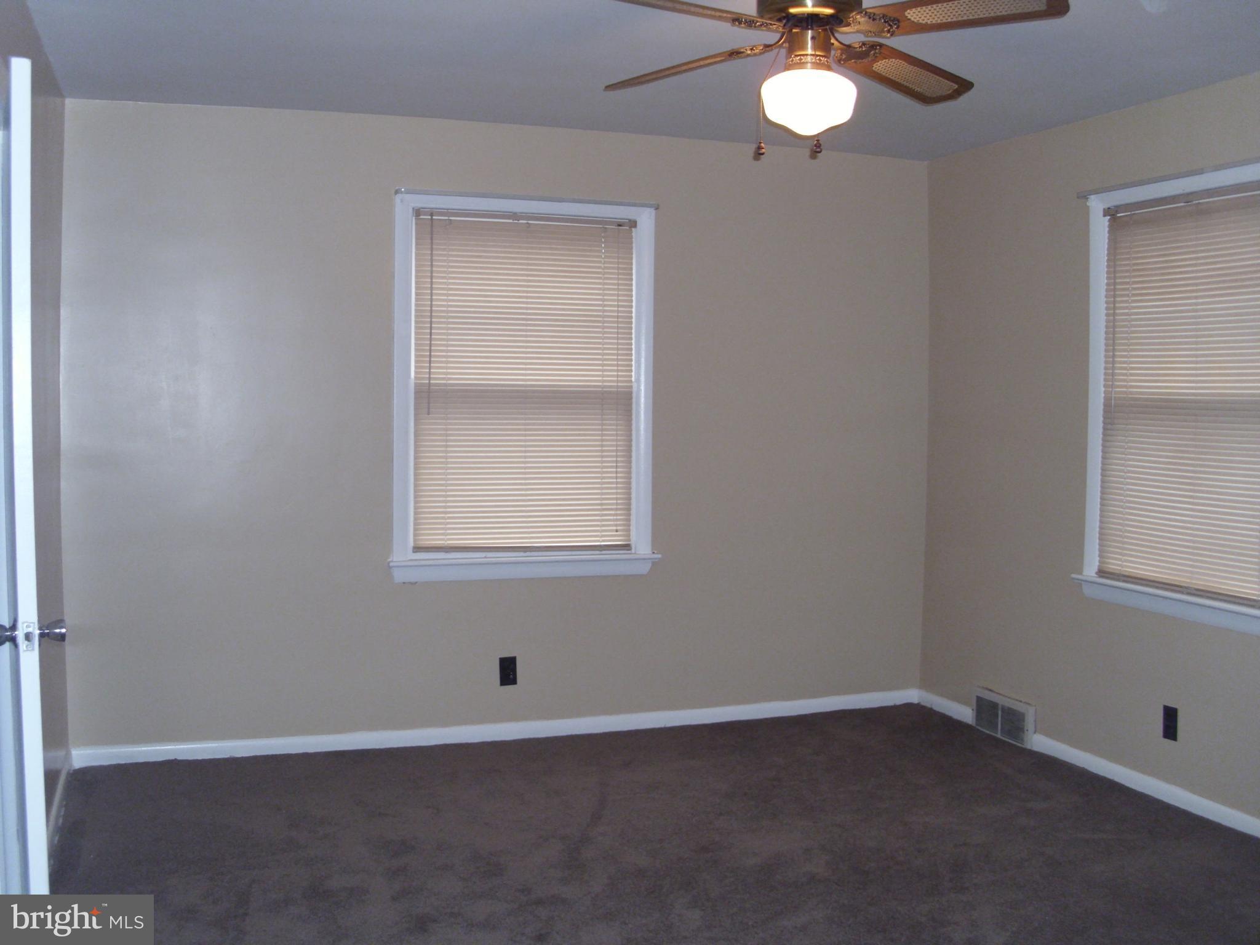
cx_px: 630
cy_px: 472
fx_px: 1383
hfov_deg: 49.0
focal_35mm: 38
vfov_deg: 37.7
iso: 200
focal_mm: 6.36
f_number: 3
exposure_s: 1/60
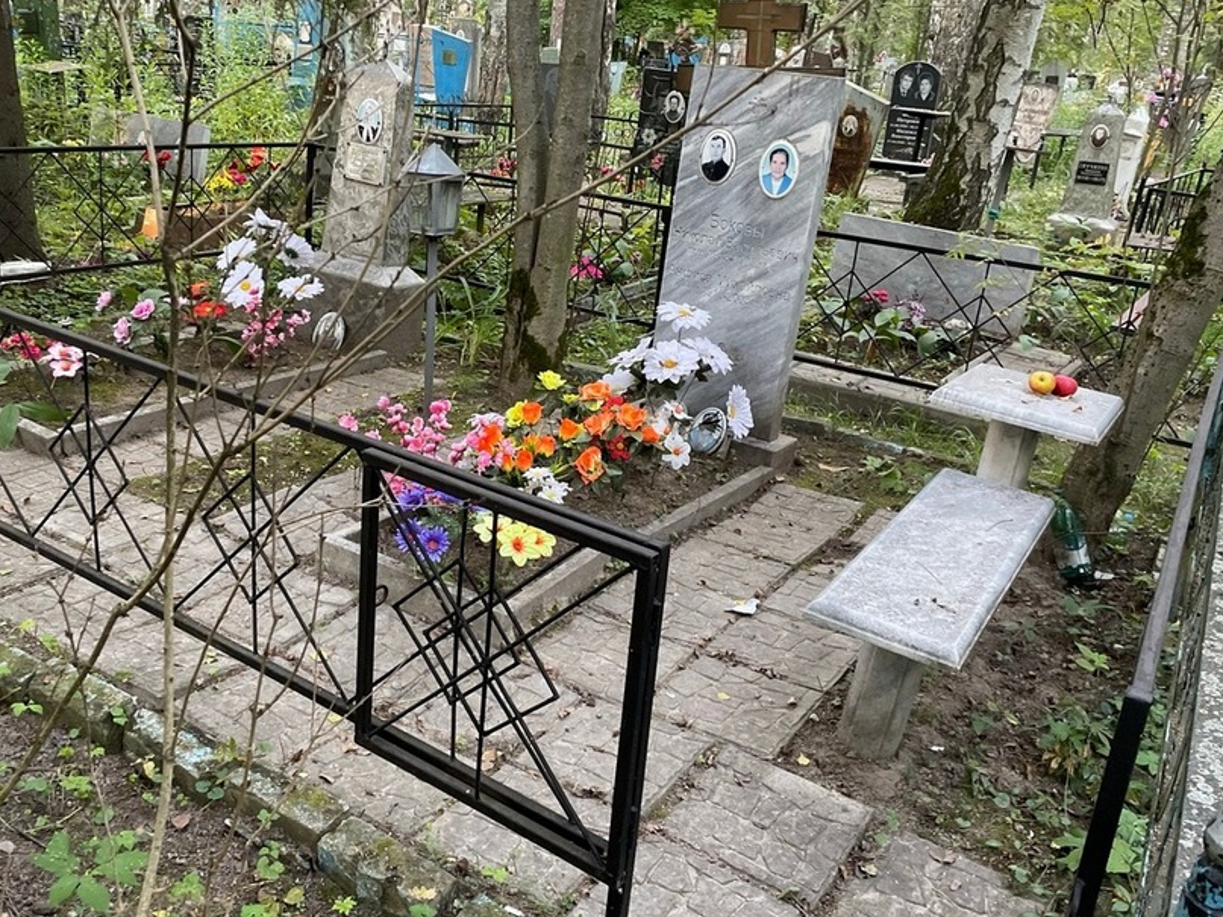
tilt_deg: -16.6
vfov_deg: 42.9
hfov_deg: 55.1
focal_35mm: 33
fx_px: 1166
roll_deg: -4.6
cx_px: 520
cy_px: 423
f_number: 1.6
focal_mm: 4.2
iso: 200
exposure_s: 1/60
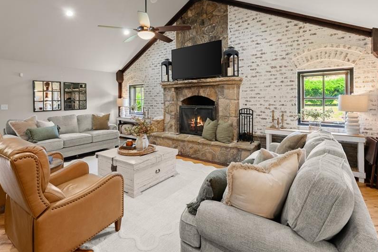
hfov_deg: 89.8
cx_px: 175
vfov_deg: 66.7
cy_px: 99
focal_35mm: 18
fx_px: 189
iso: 800
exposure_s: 1/5
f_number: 7.1
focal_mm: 14
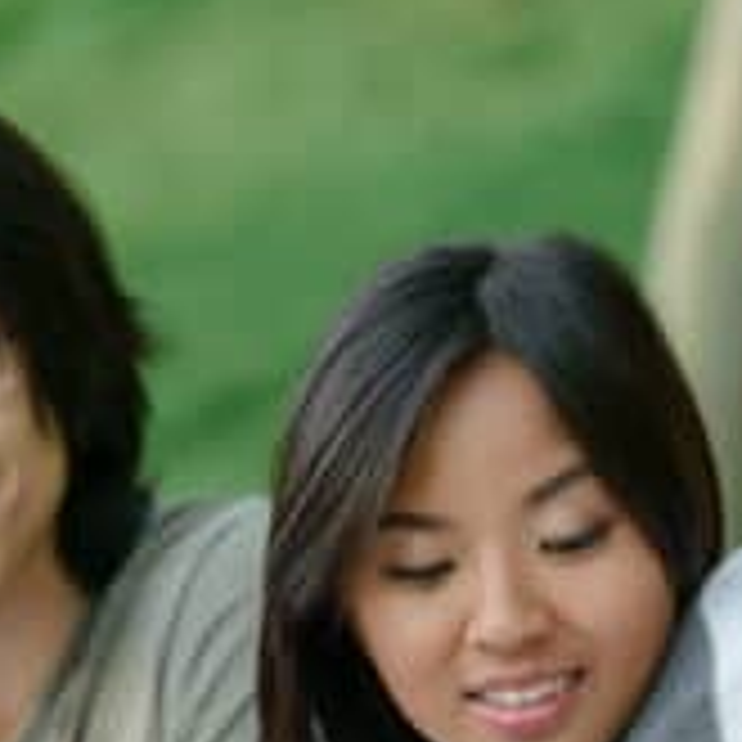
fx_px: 12053
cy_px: 825
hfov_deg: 3.5
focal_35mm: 497
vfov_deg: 3.5
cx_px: 288
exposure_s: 1/160
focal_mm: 170
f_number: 3.2
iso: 320
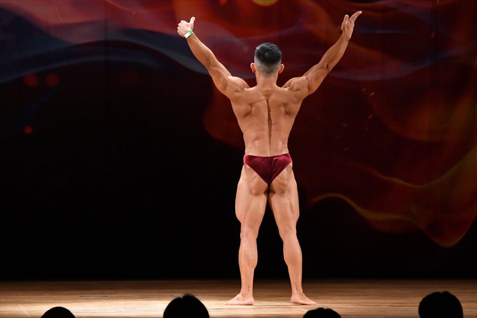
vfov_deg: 5.4
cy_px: 159
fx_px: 3377
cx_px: 238
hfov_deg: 8.1
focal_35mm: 255
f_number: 5.6
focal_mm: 170
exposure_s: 1/400
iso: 4000
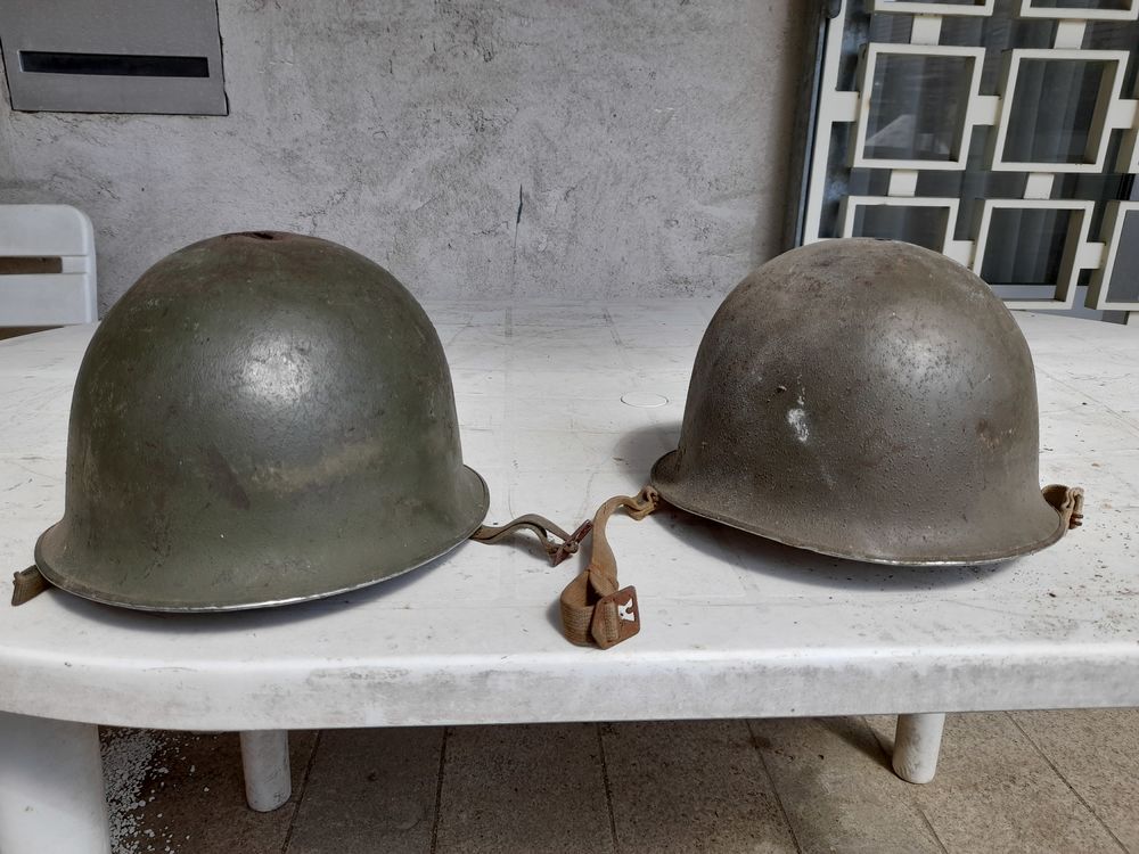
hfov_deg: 69.4
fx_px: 823
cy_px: 427
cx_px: 570
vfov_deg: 54.9
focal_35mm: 25
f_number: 2
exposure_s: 1/332
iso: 20
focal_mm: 4.6
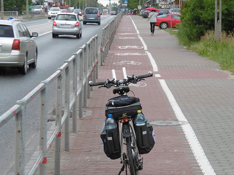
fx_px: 906
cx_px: 128
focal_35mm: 134
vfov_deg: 11.1
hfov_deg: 14.7
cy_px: 92
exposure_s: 1/100
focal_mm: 18.6
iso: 100
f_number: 4.8
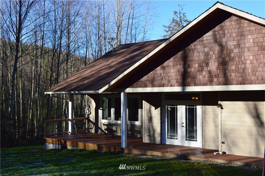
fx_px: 265
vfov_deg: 36.8
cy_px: 88
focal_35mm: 36
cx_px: 132
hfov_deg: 53.2
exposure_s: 1/400
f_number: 11
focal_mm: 24
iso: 400
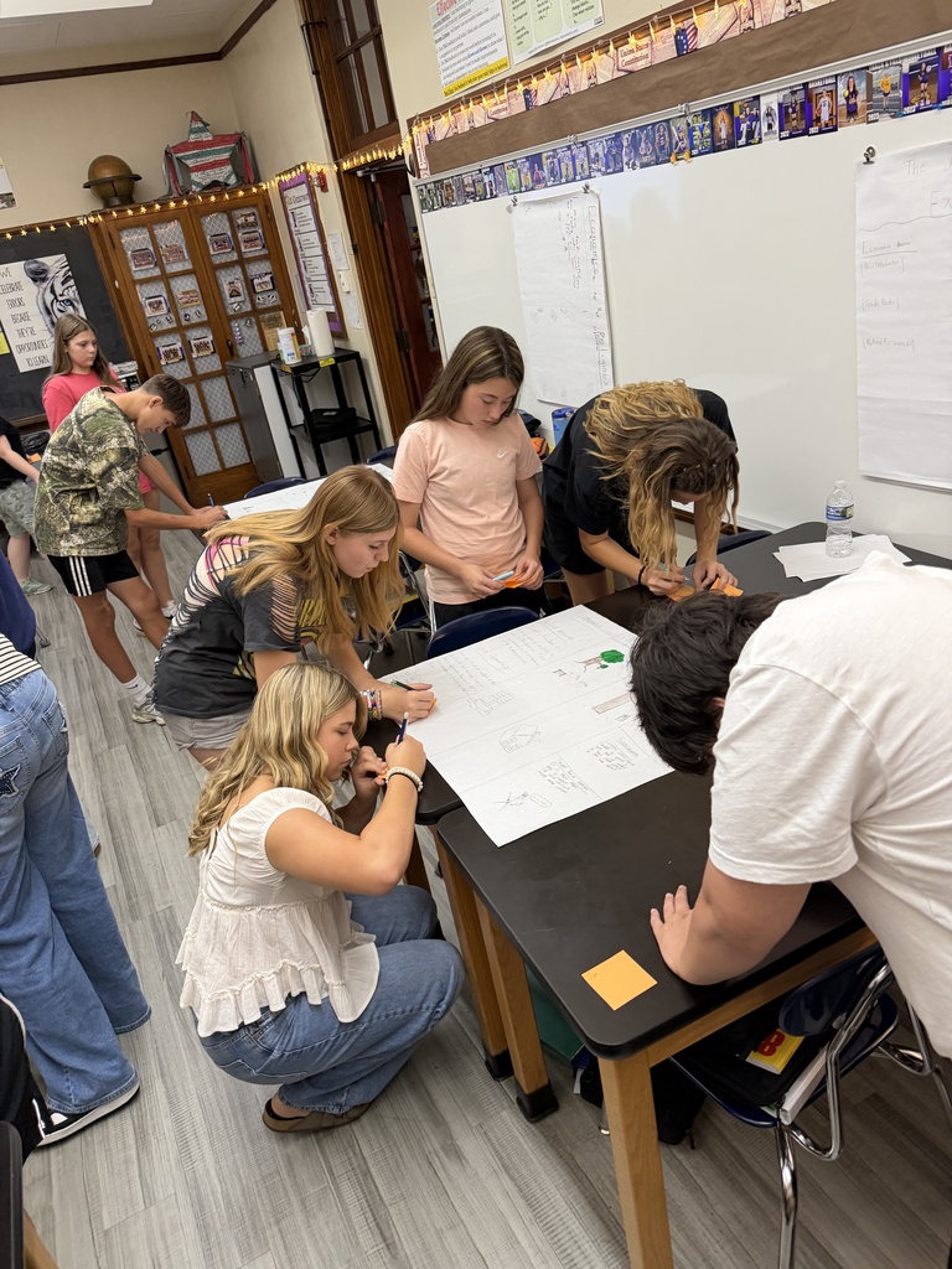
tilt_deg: -27.6
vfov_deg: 71.6
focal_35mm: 24
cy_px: 634
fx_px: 880
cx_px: 476
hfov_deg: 56.8
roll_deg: +11.2
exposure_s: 1/60
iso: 320
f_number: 1.78
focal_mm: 6.76
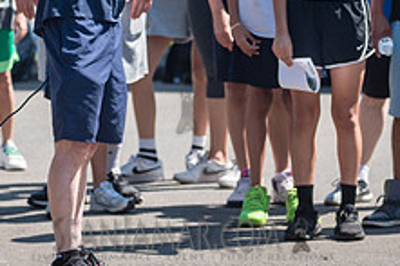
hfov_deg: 5.4
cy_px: -73
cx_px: 186
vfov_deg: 3.6
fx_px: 4230
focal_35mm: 381
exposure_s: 1/800
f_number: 4
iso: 200
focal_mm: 145
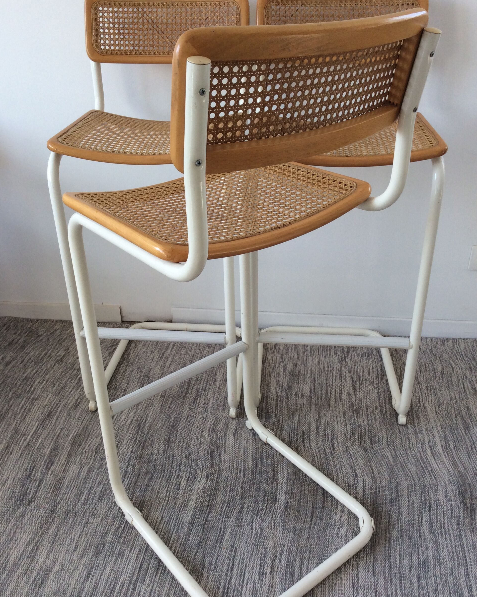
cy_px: 297
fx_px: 600
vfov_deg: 52.8
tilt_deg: -29.1
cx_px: 237
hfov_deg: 43.4
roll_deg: +1.8
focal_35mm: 34
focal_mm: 3.3
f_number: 2.4
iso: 40
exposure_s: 1/100
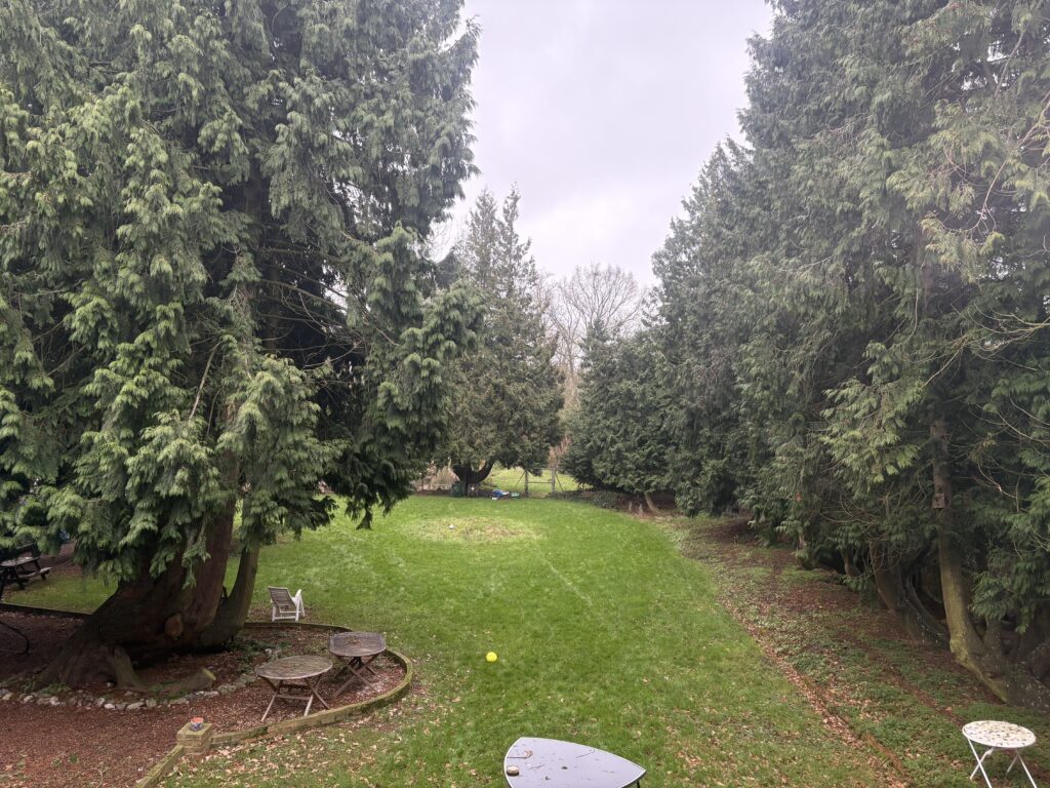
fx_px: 789
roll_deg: -0.6
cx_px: 525
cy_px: 394
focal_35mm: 26
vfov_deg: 53.1
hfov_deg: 67.3
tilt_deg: +0.7
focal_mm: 5.96
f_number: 1.6
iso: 125
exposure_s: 1/84
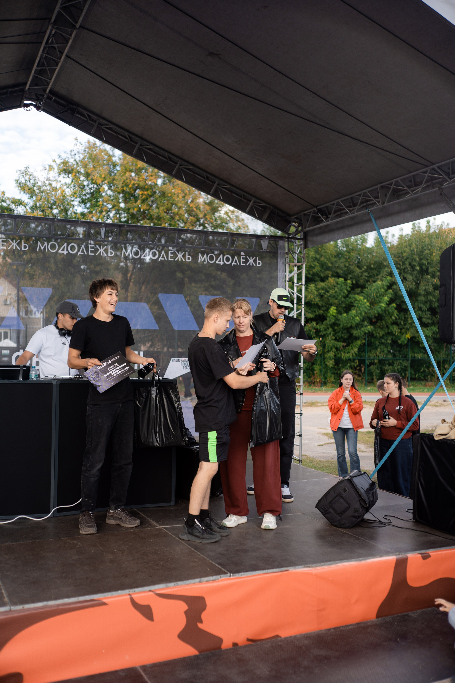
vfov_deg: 54.4
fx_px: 663
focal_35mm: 35
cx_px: 228
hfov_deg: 37.9
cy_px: 342
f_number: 2.2
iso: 100
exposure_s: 1/800
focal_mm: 35
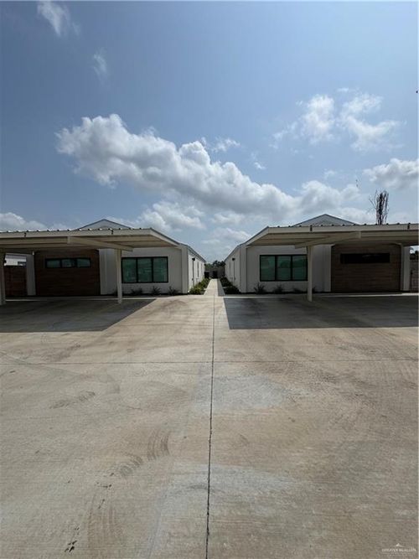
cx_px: 210
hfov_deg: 85.7
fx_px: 226
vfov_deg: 102.1
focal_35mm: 14
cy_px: 280
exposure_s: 1/5263
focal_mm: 2.22
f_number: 2.2
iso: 40
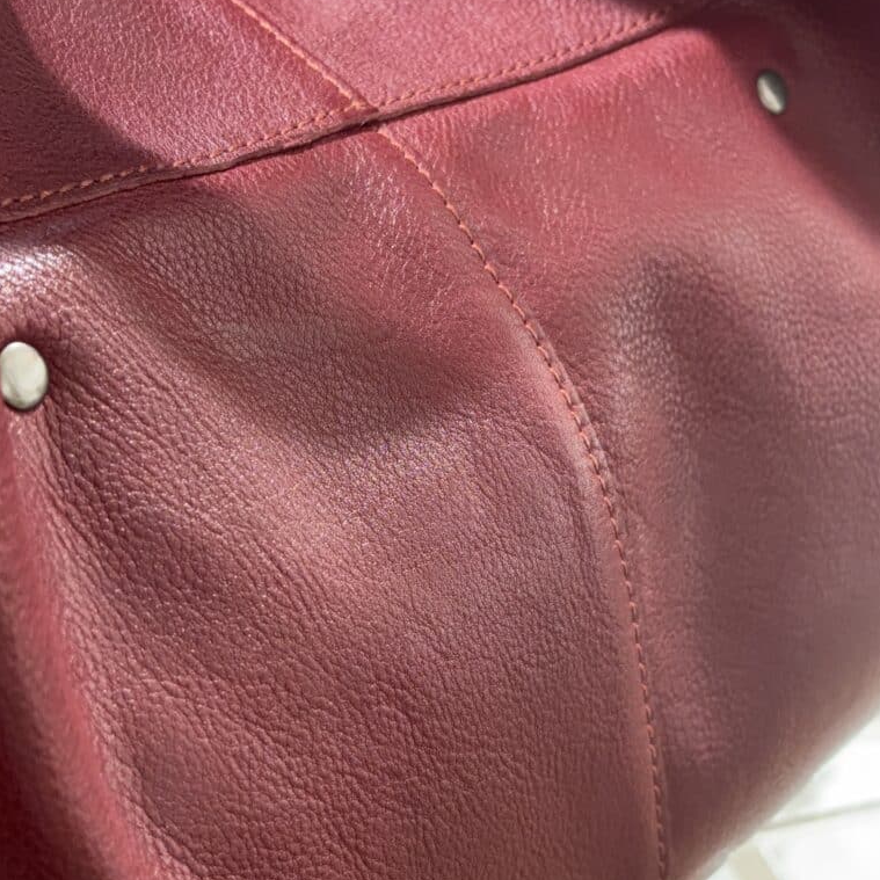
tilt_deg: -36.9
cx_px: 443
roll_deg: -3.9
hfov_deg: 27.7
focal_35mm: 62
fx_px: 1783
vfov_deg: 27.7
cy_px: 504
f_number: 1.6
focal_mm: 5.96
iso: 200
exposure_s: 1/33
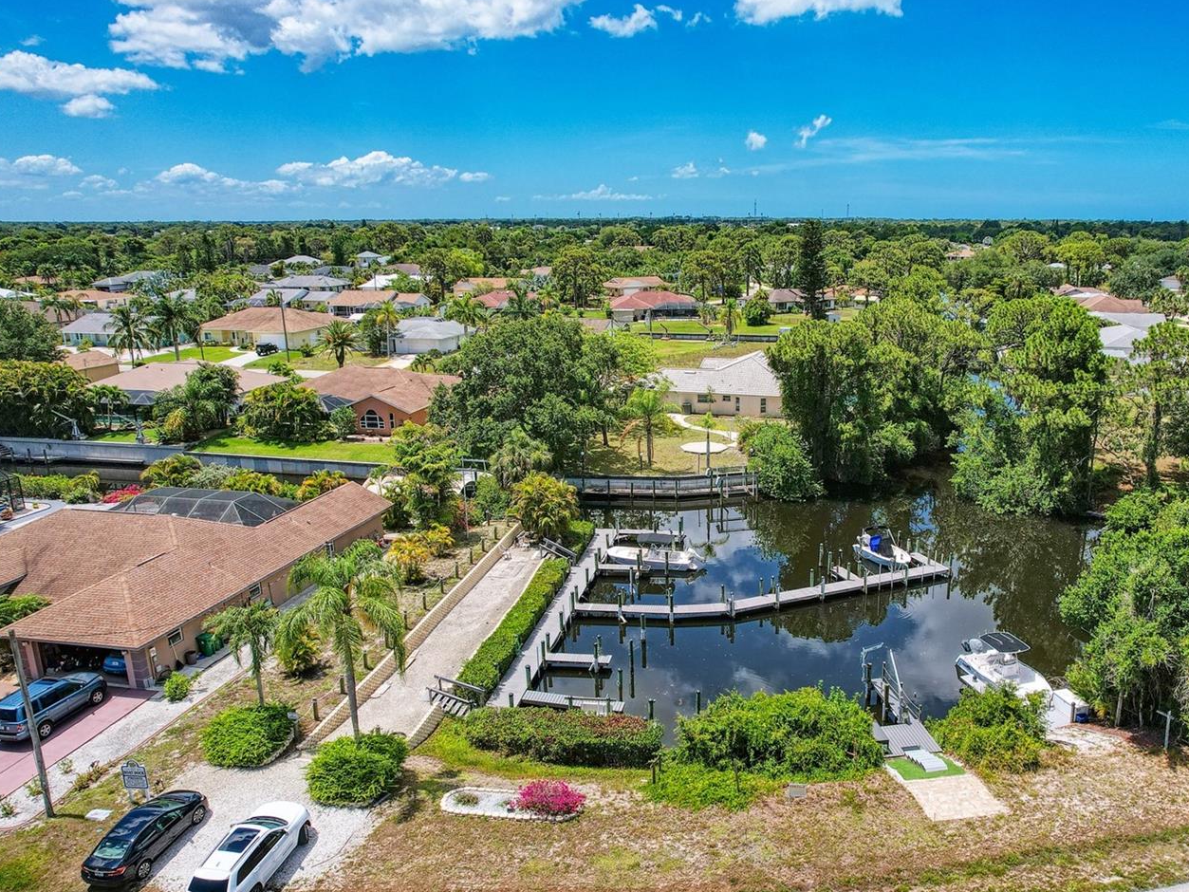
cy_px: 487
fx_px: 927
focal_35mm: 27
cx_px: 715
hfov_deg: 64.7
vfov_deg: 51.3
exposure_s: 1/3200
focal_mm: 8.4
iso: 100
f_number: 2.8
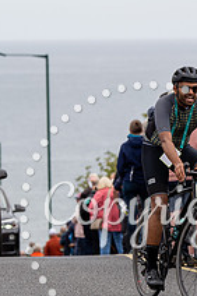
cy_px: 94
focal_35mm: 297
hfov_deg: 4.6
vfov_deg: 6.9
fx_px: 2442
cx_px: 177
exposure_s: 1/640
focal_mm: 140
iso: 200
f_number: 4.5
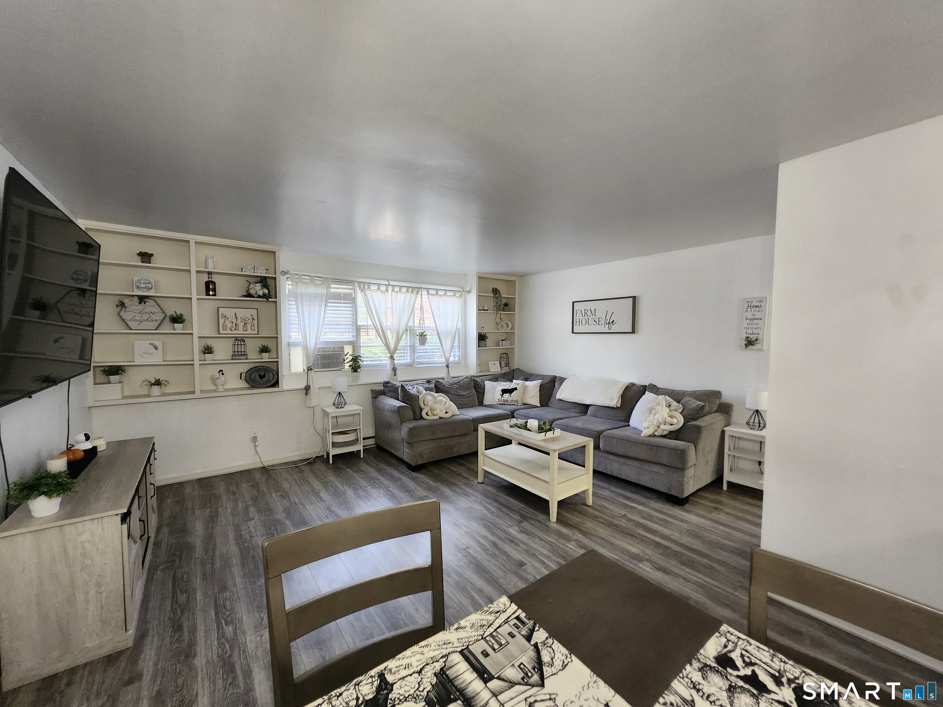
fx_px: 354
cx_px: 472
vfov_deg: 89.9
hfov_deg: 106.2
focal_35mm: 13
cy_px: 354
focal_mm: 1.74
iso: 320
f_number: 2.2
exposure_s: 1/60
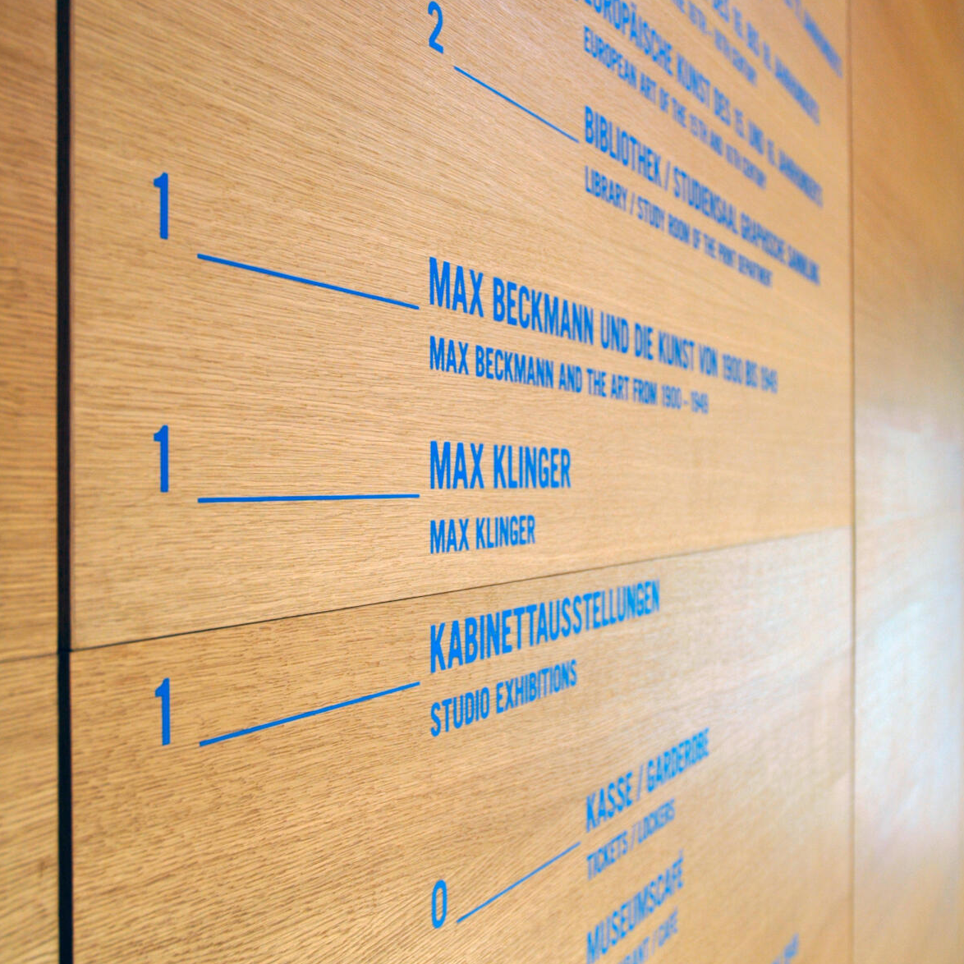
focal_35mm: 47
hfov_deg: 36.1
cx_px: 490
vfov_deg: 36.1
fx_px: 1481
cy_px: 488
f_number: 3.8
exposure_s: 1/2
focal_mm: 24
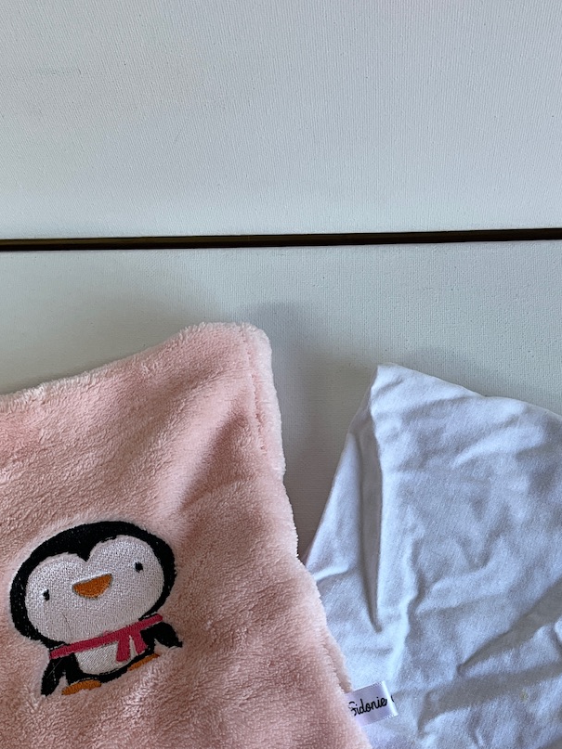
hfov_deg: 31.5
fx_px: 996
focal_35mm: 46
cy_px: 548
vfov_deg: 40.3
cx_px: 296
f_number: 1.8
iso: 20
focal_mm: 3
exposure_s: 1/100
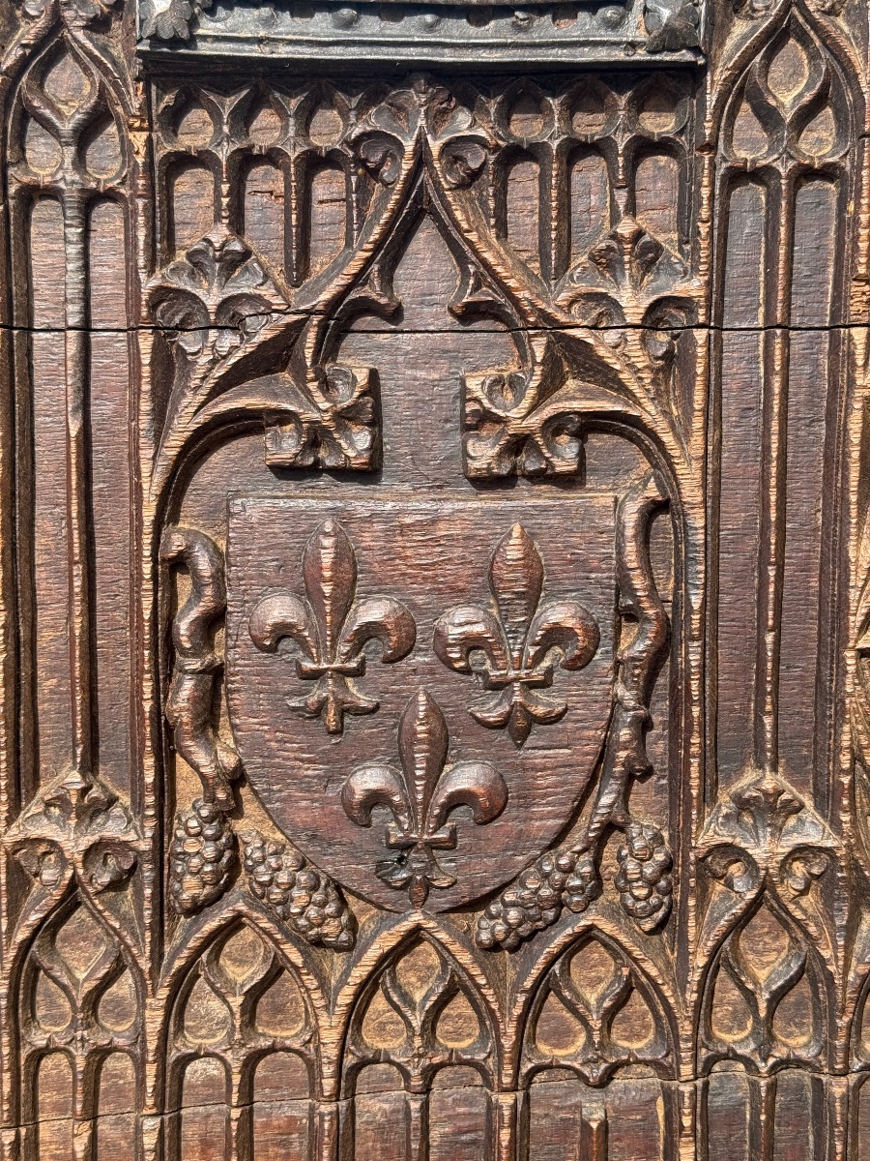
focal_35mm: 48
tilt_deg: -8.1
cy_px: 580
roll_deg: -1.8
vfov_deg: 39.7
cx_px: 435
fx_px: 1609
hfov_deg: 30.3
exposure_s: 1/1715
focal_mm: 6.76
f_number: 1.78
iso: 64
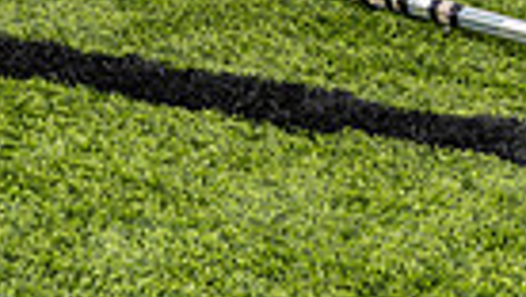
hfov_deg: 11.8
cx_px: 454
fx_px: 2527
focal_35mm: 181
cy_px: -552
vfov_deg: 6.3
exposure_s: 1/250
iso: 250
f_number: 8
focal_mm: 53
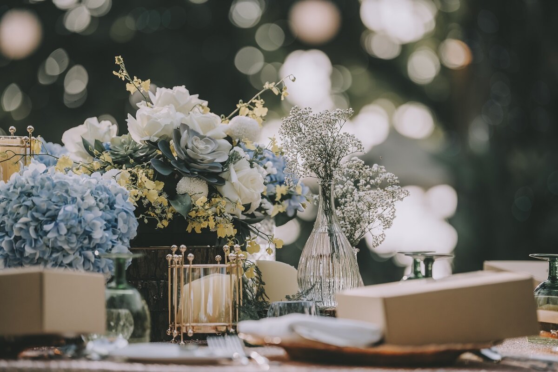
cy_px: 186
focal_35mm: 150
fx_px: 2325
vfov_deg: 9.1
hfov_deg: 13.7
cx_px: 279
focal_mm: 150
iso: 125
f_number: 2.8
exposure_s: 1/800
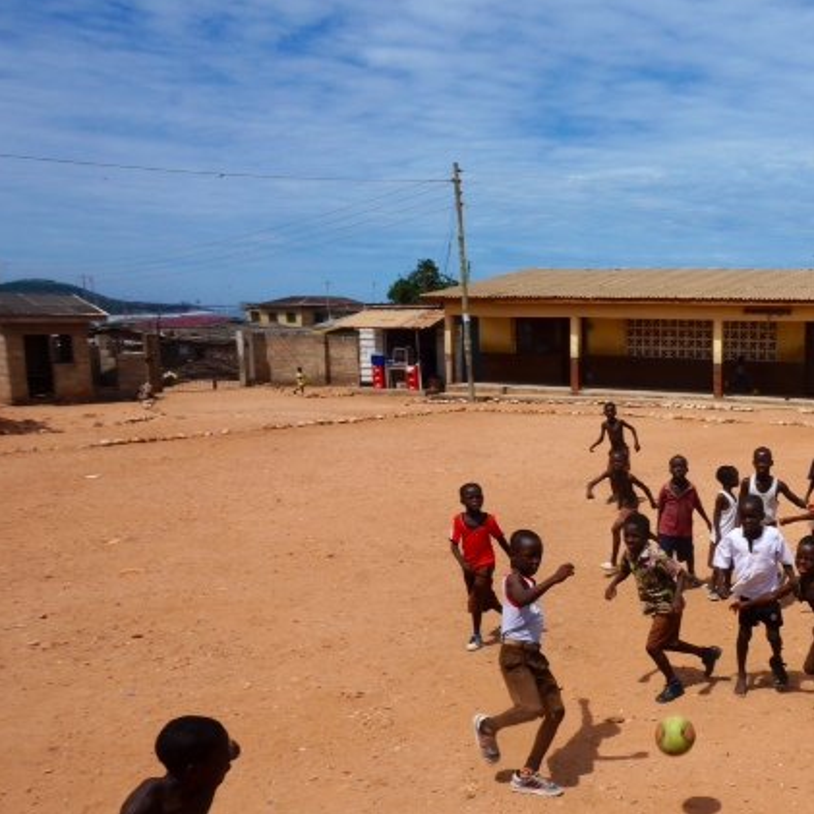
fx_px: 825
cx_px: 599
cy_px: 406
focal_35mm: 31
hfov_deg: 50.6
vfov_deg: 52.5
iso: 200
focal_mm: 16
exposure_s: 1/500
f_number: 16
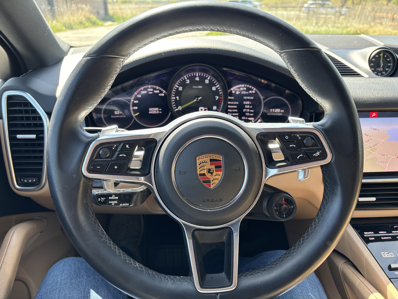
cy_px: 150
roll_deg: -0.2
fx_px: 299
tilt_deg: -25.7
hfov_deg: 67.3
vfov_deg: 53.1
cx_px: 199
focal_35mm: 26
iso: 64
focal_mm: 5.96
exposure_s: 1/121
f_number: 1.6
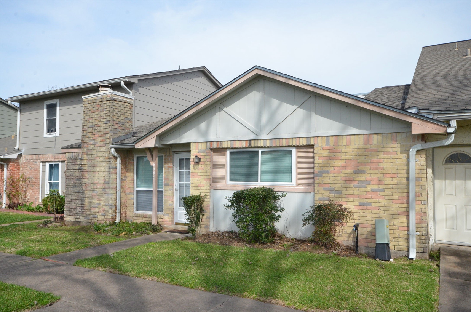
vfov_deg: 43.4
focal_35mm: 30
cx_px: 236
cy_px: 156
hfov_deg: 62.0
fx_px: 392
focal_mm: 20
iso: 1250
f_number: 14
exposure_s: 1/800
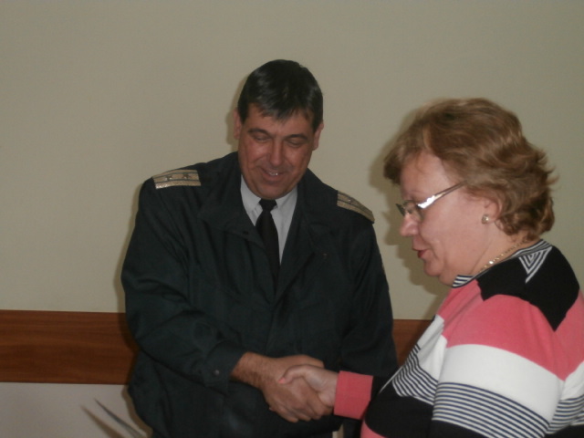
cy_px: 219
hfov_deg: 33.8
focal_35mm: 57
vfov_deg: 25.7
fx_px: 962
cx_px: 292
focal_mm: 10.11
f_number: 4.5
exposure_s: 1/40
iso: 400
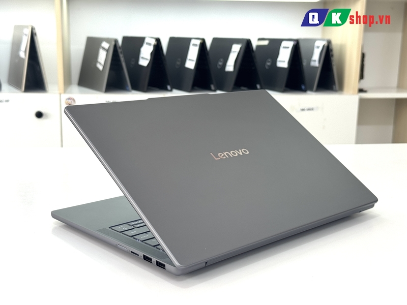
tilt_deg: -12.7
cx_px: 204
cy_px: 152
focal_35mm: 48
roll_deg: -0.3
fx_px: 564
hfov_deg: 39.7
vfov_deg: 30.3
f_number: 1.78
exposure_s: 1/143
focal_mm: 6.76
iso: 64
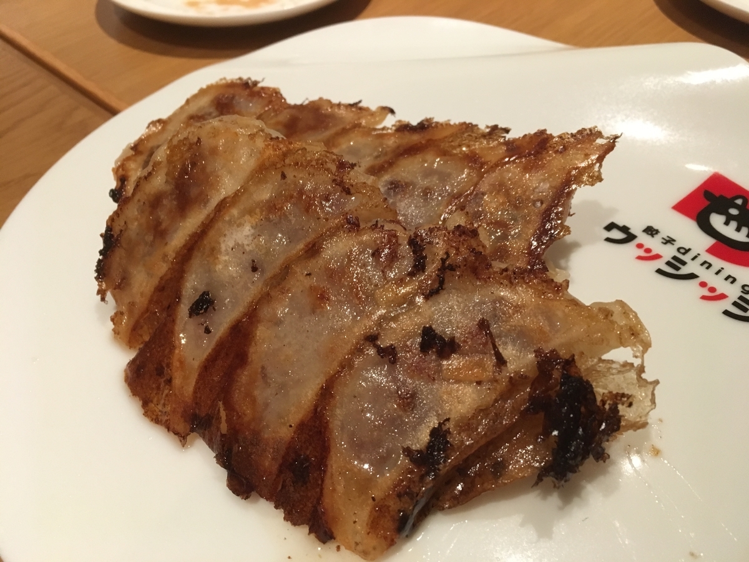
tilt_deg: -46.1
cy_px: 281
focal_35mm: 29
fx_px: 627
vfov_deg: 48.2
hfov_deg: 61.7
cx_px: 374
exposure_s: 1/17
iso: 200
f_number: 2.2
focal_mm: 4.15
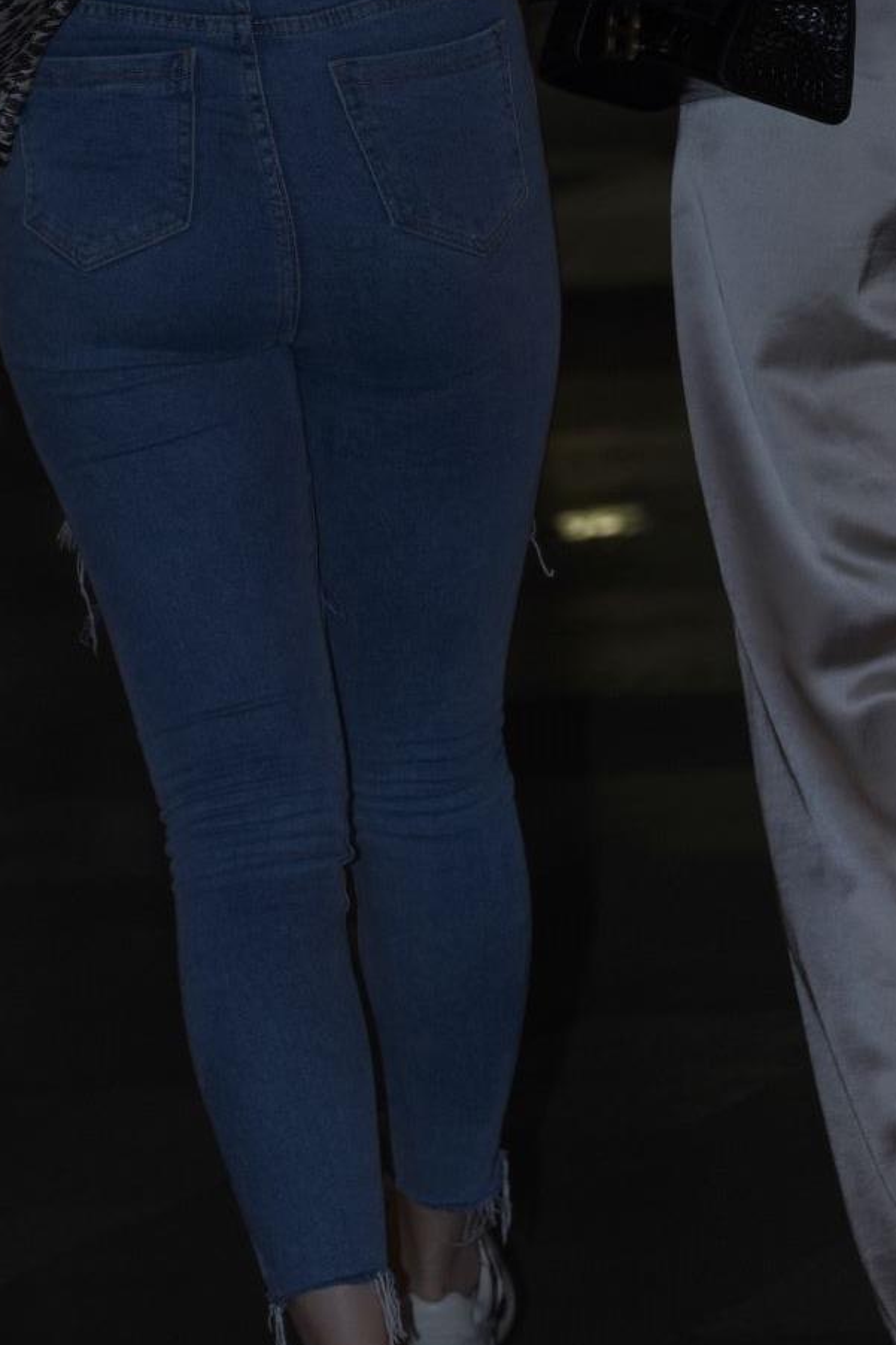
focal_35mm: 370
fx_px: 13818
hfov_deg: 3.7
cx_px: 59
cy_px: 347
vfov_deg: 5.6
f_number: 5
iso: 500
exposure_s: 1/250
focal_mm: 135
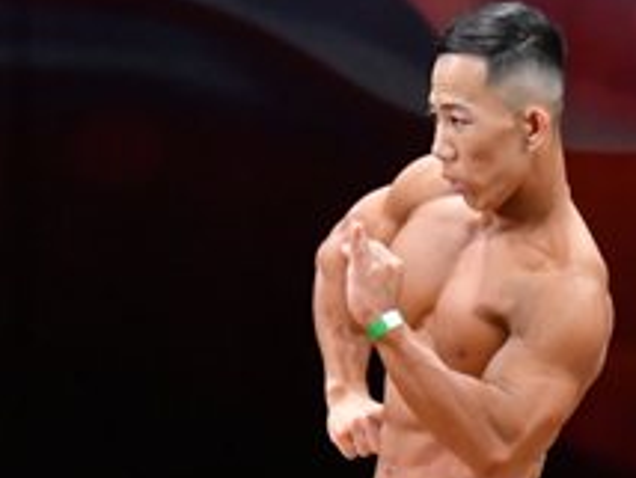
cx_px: 465
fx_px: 14384
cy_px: 662
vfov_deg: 1.9
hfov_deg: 2.5
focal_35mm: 782
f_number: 5.6
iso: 4000
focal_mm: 150
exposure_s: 1/400
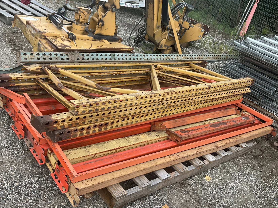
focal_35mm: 35
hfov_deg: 52.5
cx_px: 123
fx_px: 281
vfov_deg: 40.6
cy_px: 119
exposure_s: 1/218
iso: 20
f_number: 1.8
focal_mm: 3
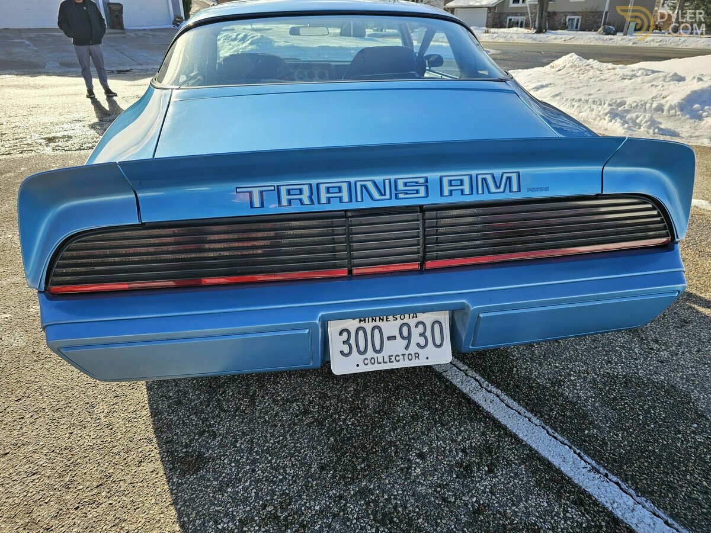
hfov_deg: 73.9
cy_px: 266
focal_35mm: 23
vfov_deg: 58.9
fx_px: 472
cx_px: 356
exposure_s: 1/501
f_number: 1.7
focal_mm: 6.3
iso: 16
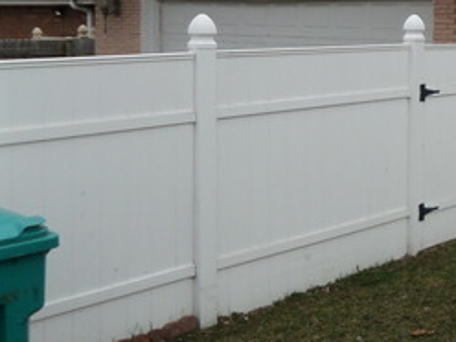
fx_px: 817
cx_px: 579
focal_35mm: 62
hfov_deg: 26.8
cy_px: 40
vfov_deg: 23.1
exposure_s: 1/750
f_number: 3.1
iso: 80
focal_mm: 4.3
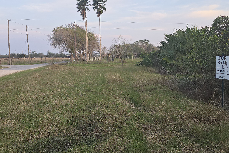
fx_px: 248
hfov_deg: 49.5
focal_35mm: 39
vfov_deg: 34.2
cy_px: 84
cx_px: 121
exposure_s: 1/180
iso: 40
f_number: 1.7
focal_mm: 6.3
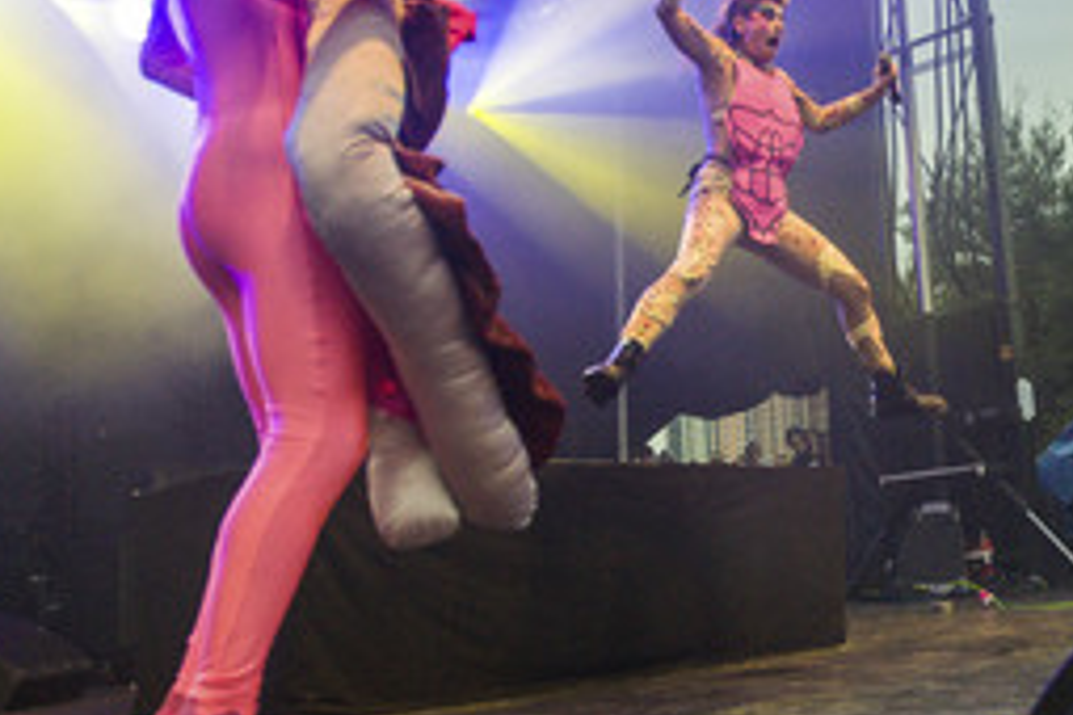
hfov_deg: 59.9
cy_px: 290
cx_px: 749
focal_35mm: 30
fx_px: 894
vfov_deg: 43.4
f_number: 2.8
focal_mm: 17
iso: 1600
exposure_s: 1/400
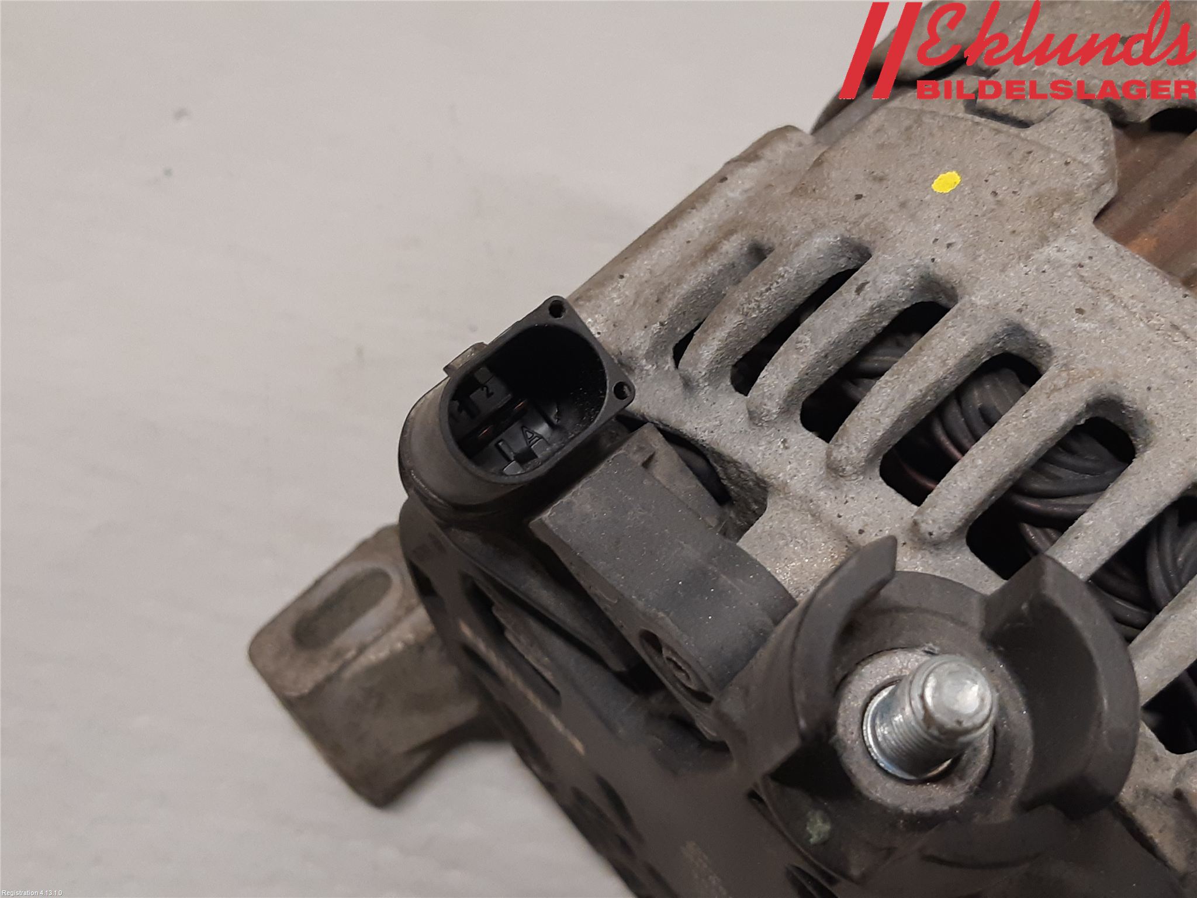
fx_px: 899
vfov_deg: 53.1
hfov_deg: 67.3
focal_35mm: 26
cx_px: 598
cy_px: 449
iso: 160
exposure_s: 1/50
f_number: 1.7
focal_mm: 3.93
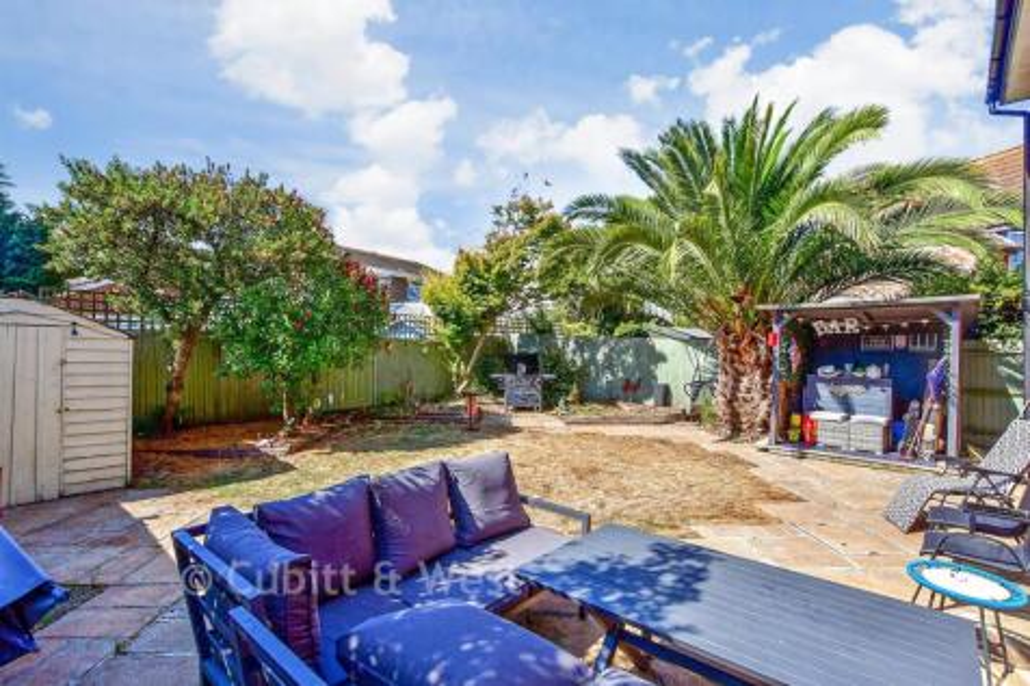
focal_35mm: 16
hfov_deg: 96.8
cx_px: 515
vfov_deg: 73.7
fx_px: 458
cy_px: 343
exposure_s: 1/320
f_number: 8
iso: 250
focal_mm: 11
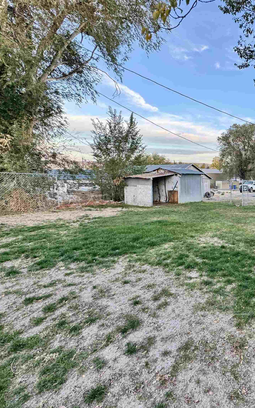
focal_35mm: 20
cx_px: 242
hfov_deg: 50.8
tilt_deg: -8.0
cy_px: 203
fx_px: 222
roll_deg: +0.2
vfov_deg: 85.1
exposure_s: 1/99
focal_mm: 2.22
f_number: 2.2
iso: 100
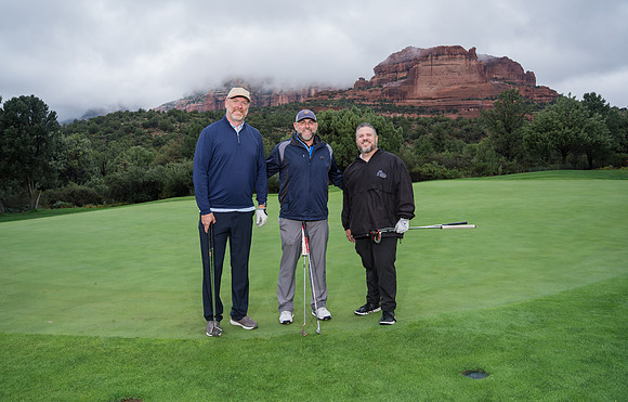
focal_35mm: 25
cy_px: 192
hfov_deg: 72.3
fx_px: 430
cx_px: 309
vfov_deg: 50.1
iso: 320
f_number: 5
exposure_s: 1/400
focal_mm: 24
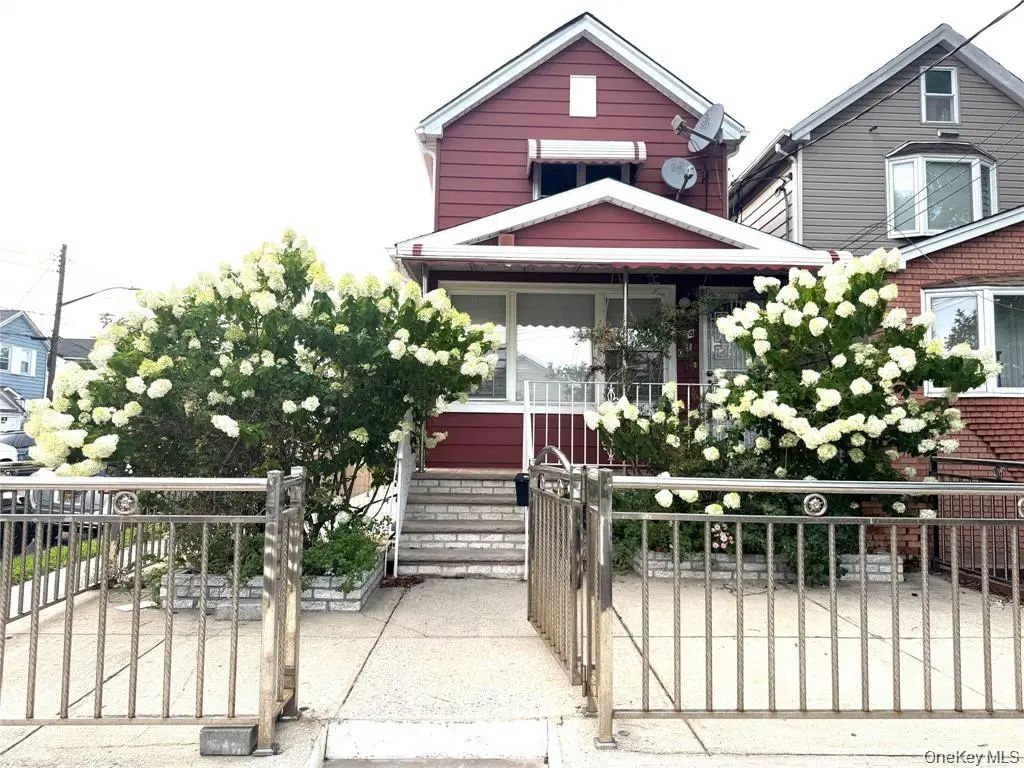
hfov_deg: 71.6
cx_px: 512
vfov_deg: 56.8
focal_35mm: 24
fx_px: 710
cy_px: 384
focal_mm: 6.76
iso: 80
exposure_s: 1/925
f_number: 1.78
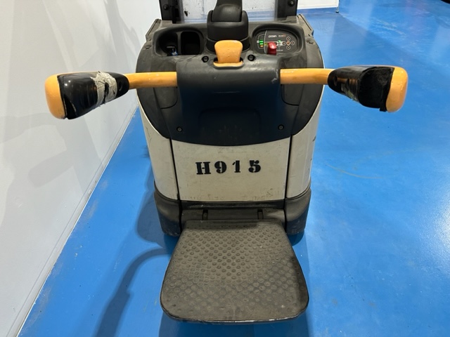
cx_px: 225
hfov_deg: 71.6
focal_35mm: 24
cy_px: 168
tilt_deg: -39.1
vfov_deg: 56.8
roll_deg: +0.9
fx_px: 312
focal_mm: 6.86
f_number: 1.78
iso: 320
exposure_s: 1/50
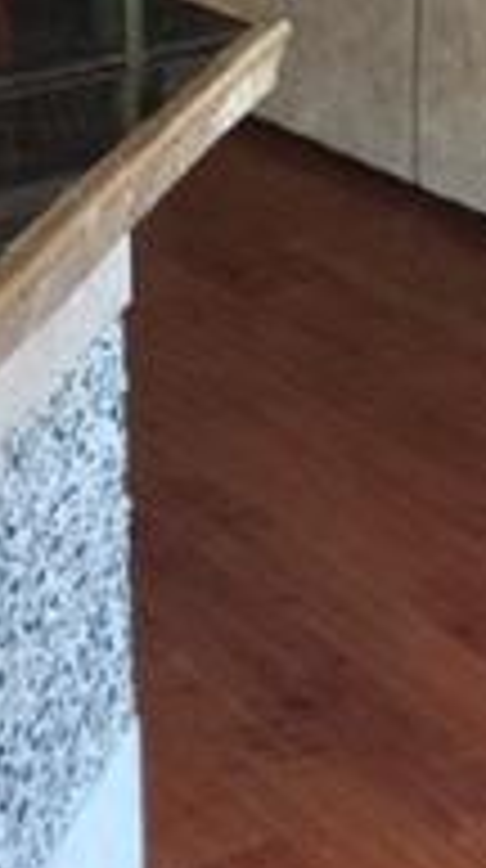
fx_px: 2415
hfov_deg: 10.8
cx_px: 878
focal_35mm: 105
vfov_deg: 18.8
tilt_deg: -6.7
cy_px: -292
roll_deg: -0.9
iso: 64
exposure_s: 1/15
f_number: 2.2
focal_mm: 4.15
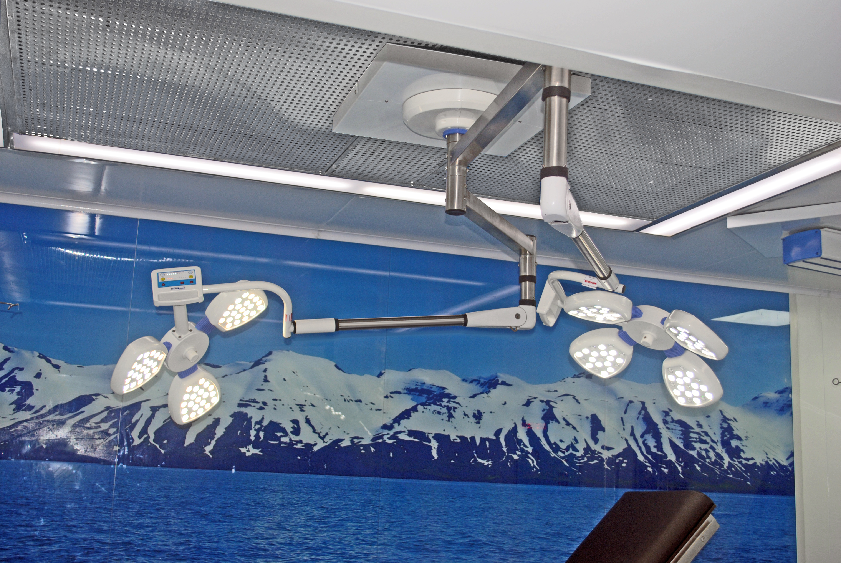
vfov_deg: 32.0
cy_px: 282
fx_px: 982
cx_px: 420
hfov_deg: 46.3
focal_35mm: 42
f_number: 4.5
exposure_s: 1/40
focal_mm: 28
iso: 200
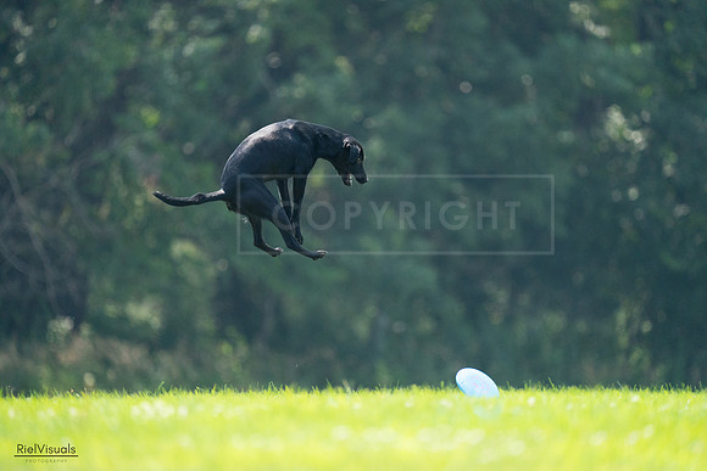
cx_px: 354
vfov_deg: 2.3
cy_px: 236
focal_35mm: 600
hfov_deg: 3.4
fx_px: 11786
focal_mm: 600
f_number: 6.3
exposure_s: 1/4000
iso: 4000
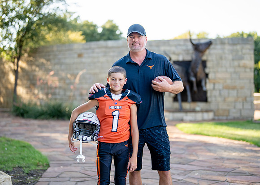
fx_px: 437
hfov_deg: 33.1
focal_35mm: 59
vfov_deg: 24.0
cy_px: 95
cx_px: 133
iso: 200
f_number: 1.2
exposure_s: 1/1600
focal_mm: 50
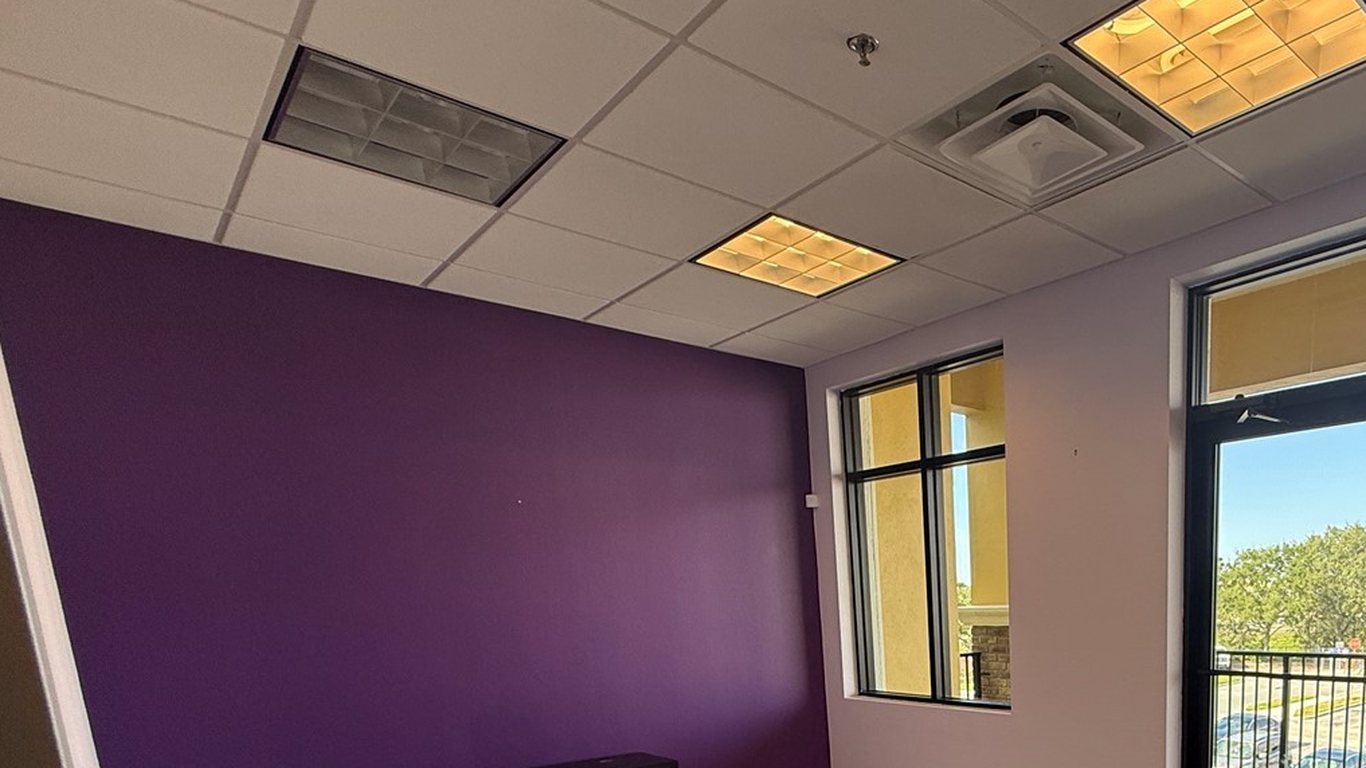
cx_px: 1025
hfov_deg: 71.1
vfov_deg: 41.5
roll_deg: +1.1
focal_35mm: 24
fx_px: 869
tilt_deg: -11.2
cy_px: 768
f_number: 2.2
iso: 80
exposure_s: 1/99
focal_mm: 2.22
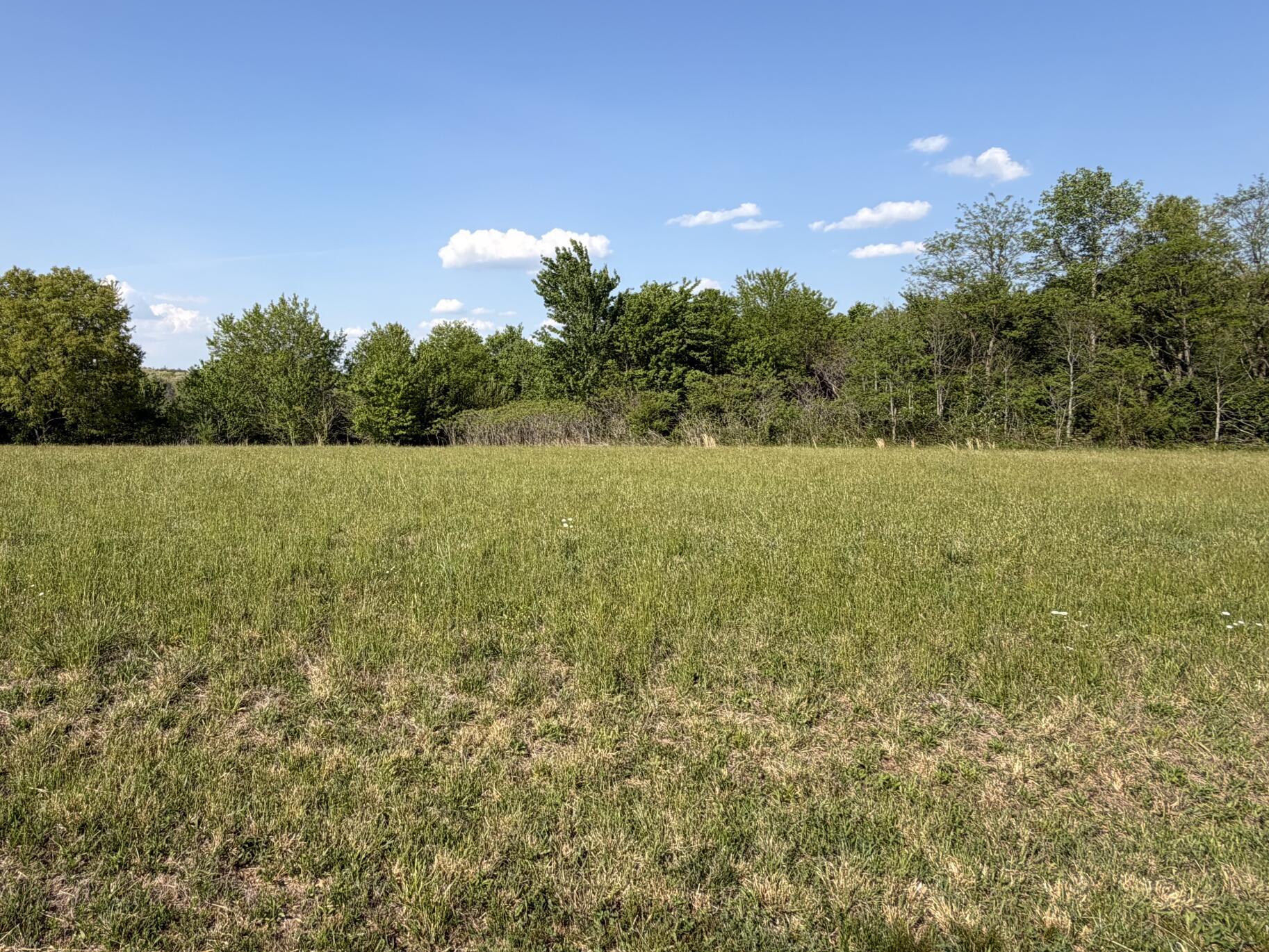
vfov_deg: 58.6
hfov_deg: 71.4
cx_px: 409
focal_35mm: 23
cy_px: 398
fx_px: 843
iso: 20
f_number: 2.2
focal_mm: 2.22
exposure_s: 1/779
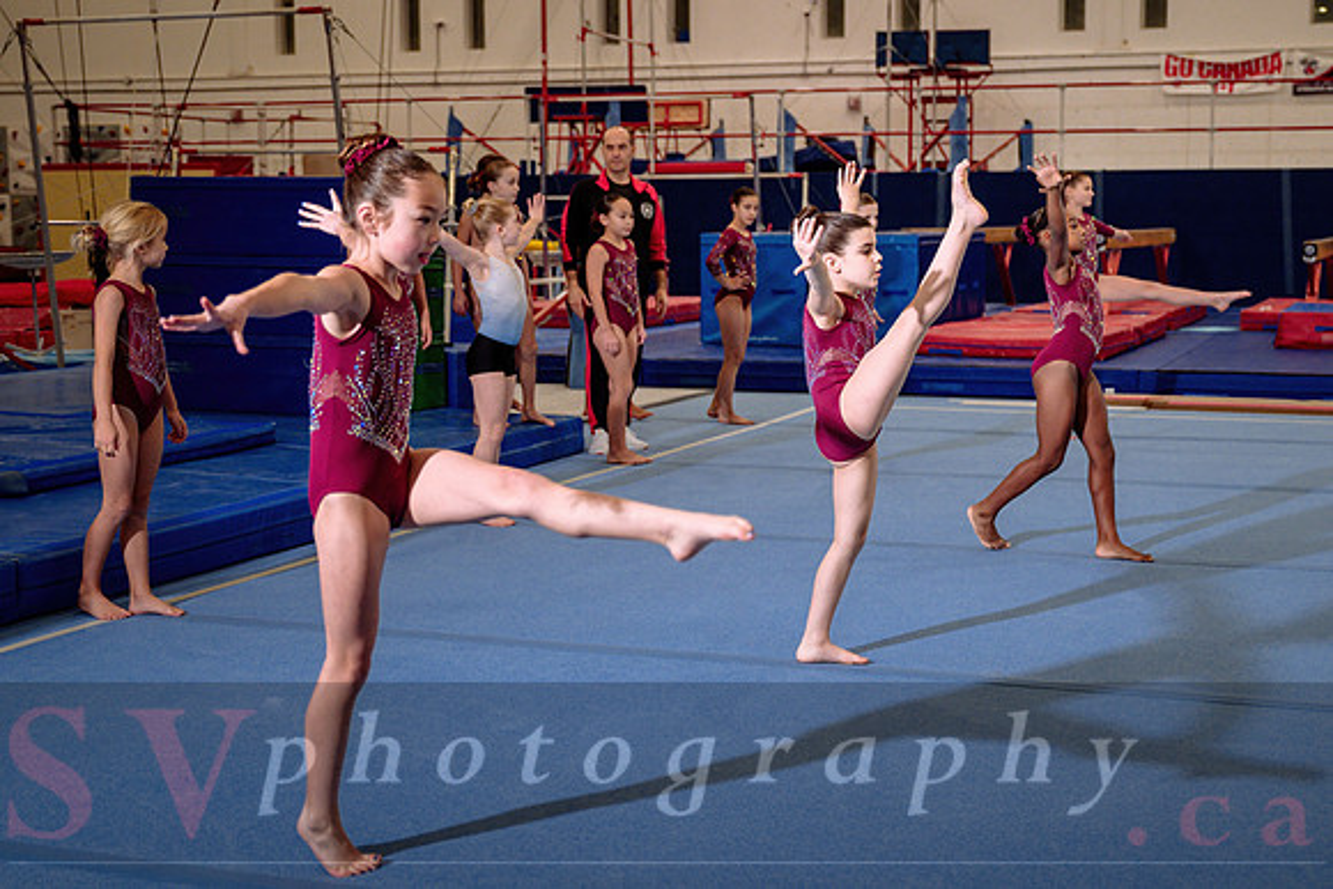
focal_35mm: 52
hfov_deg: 38.1
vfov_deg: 26.0
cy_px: 445
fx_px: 1925
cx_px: 797
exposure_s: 1/640
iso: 1250
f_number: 2.8
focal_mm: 40
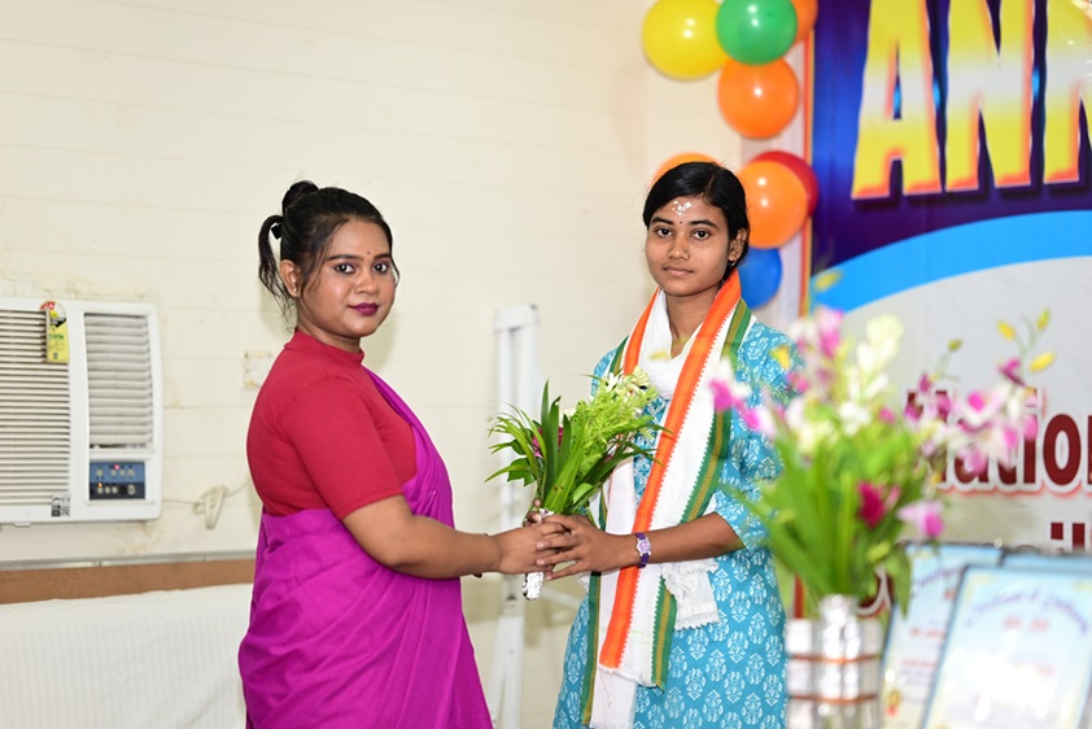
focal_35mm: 85
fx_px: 2579
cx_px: 546
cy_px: 364
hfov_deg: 23.9
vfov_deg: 16.1
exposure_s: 1/200
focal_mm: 85
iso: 320
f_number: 1.8
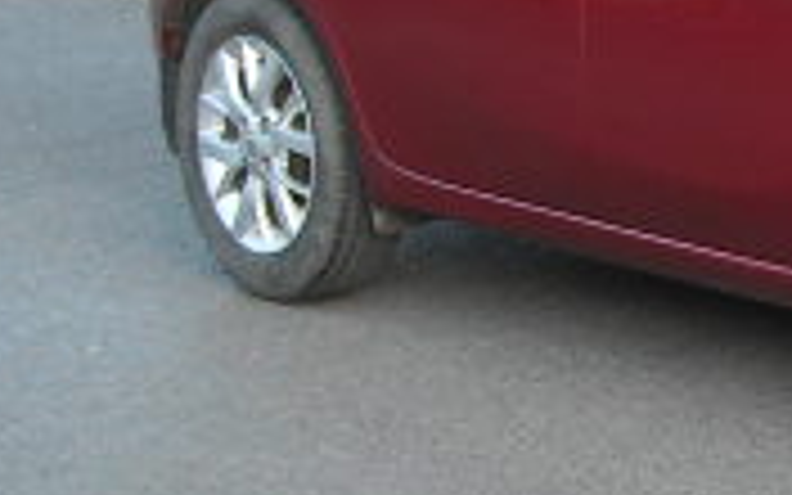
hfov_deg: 14.4
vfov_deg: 9.6
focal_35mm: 135
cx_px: 1224
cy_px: -50
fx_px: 2914
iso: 109
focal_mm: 5.7
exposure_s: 1/60
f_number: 2.8
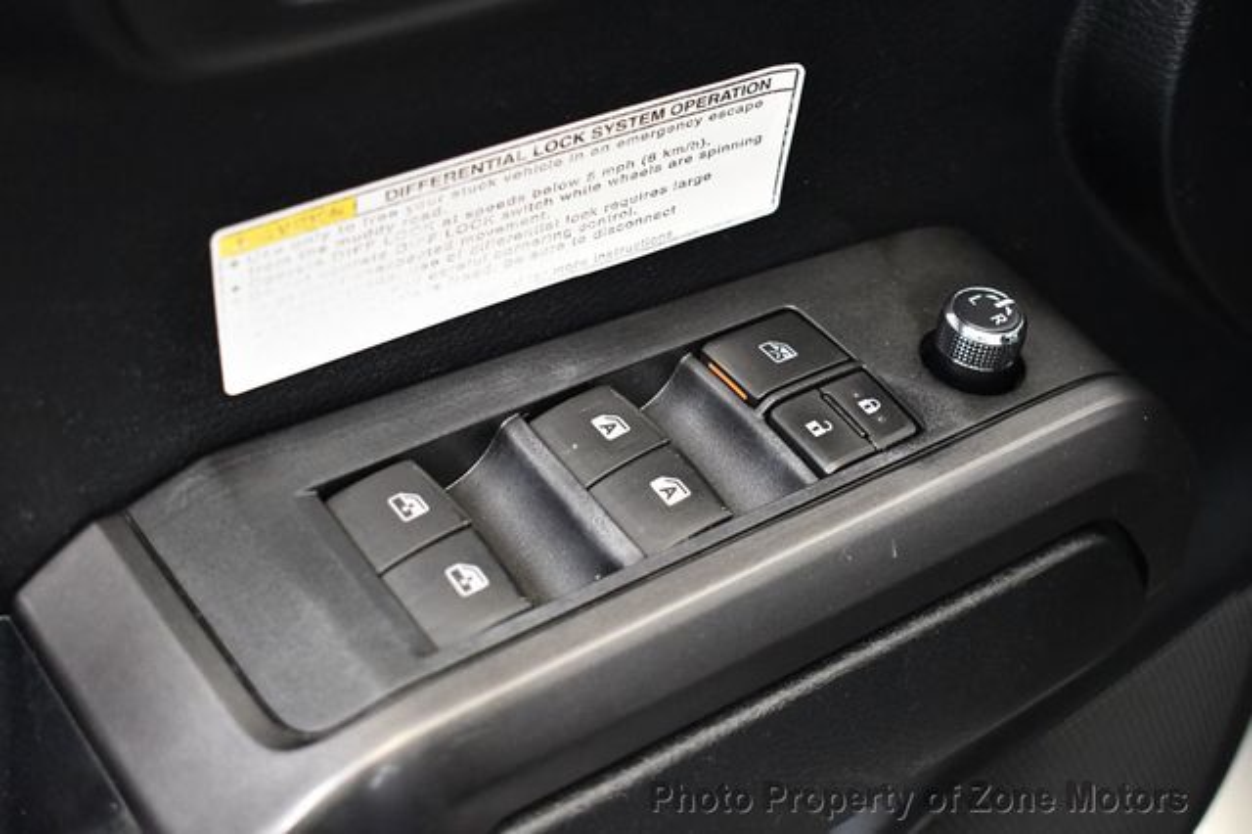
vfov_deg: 26.5
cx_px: 626
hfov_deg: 38.9
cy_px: 417
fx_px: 1773
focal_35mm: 51
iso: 5600
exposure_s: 1/60
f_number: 4.5
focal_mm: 34
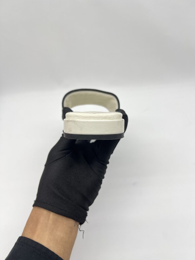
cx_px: 98
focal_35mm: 26
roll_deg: +2.6
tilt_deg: -43.8
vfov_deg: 67.3
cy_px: 130
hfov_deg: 53.1
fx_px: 195
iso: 32
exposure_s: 1/133
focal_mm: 5.7
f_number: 1.5
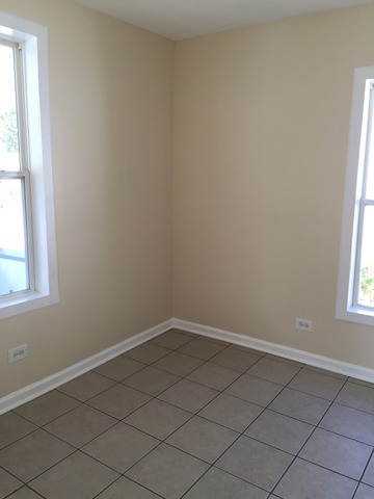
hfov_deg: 48.2
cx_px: 187
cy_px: 250
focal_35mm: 29
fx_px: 418
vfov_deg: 61.7
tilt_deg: -9.8
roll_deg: +0.1
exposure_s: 1/100
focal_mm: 4.15
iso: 40
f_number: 2.2
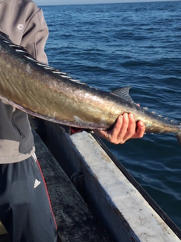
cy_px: 62
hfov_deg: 27.5
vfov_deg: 36.0
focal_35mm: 52
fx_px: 363
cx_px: 40
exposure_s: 1/845
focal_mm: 4.15
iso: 25
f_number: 2.2
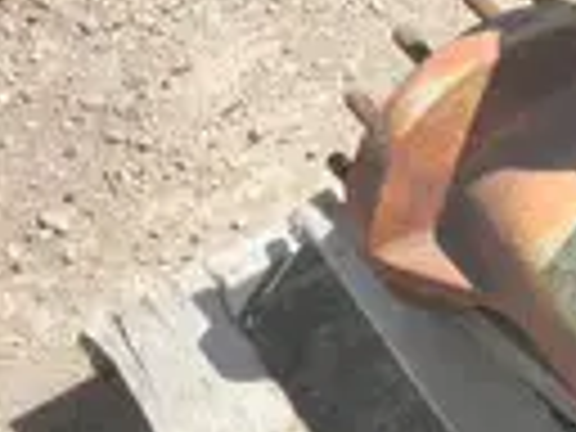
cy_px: 284
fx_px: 1814
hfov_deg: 16.3
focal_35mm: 109
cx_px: 896
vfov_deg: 13.6
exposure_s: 1/80
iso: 64
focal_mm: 6.1
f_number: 9.1
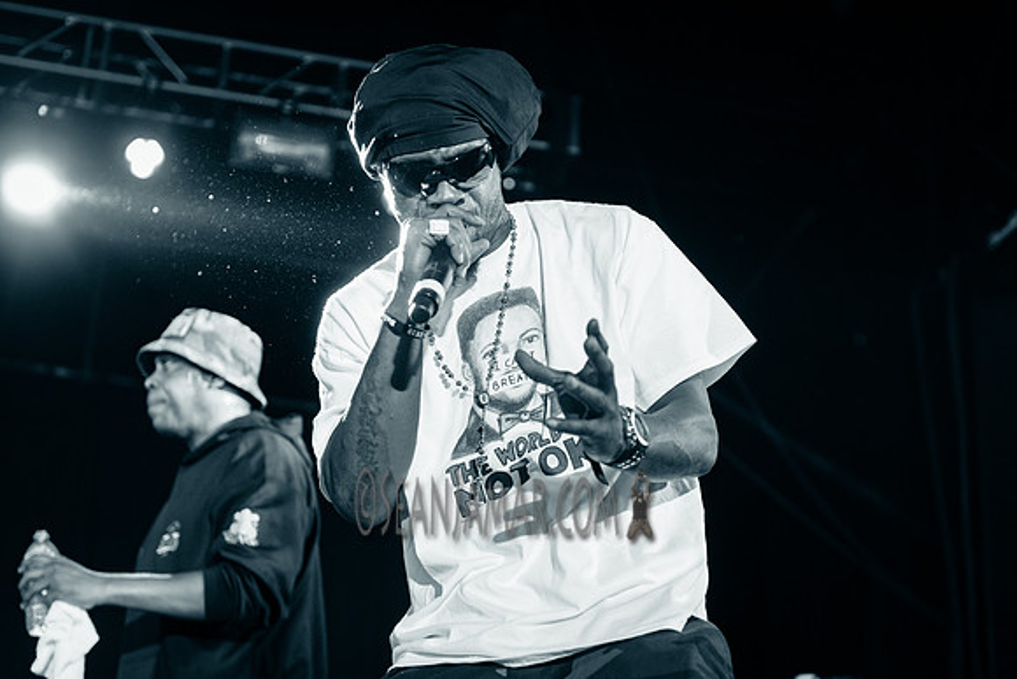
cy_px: 340
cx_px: 508
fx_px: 1978
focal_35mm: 70
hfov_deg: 28.8
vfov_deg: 19.5
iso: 2500
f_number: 3.5
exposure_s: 1/500
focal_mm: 70
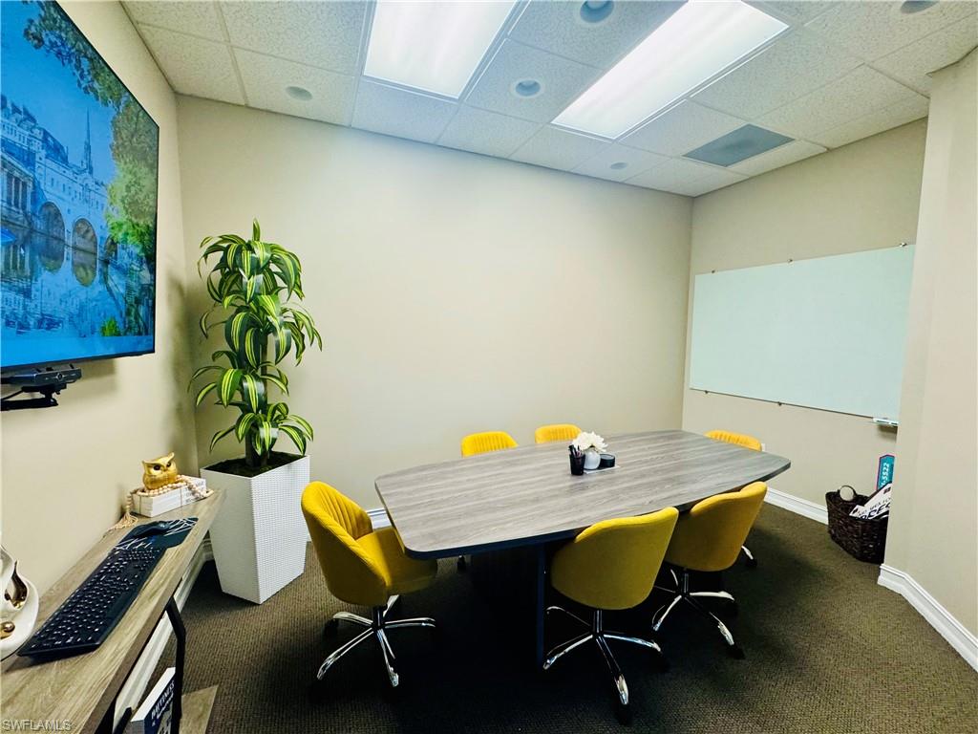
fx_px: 396
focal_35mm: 14
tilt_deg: -6.1
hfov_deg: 102.1
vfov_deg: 85.7
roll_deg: -0.4
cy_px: 367
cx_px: 489
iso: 200
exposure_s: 1/120
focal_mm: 2.22
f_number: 2.2
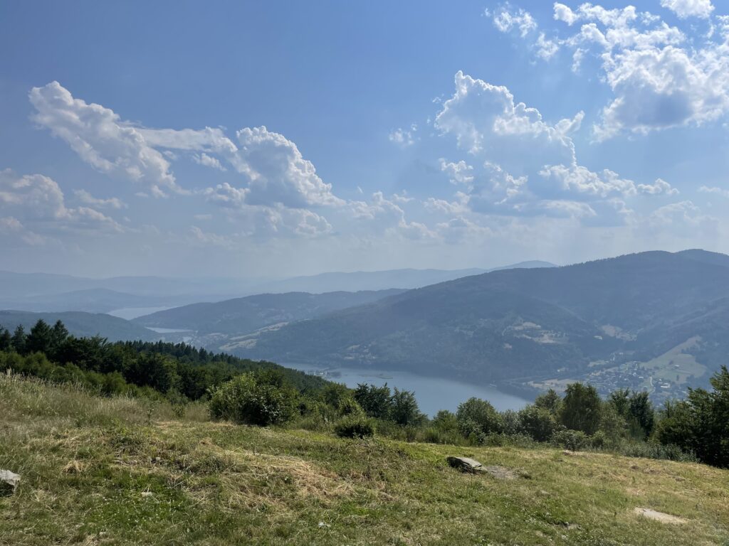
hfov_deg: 67.3
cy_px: 273
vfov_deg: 53.1
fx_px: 548
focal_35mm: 26
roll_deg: +1.3
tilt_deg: +0.4
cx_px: 364
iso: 32
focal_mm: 4.2
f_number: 1.6
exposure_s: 1/10753
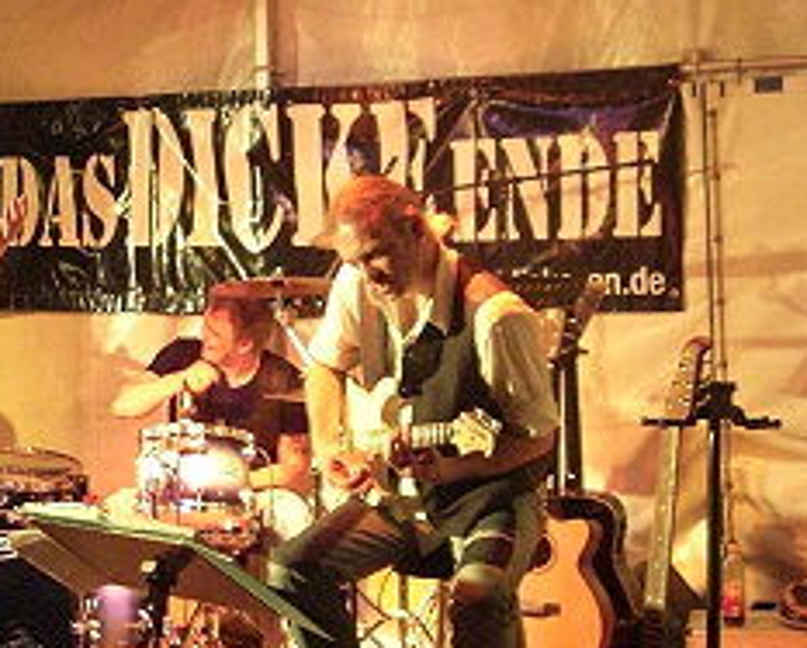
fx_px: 2033
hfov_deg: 21.3
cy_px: 293
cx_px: -74
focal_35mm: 85
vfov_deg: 18.1
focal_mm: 7.9
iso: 800
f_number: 2.8
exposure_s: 1/20
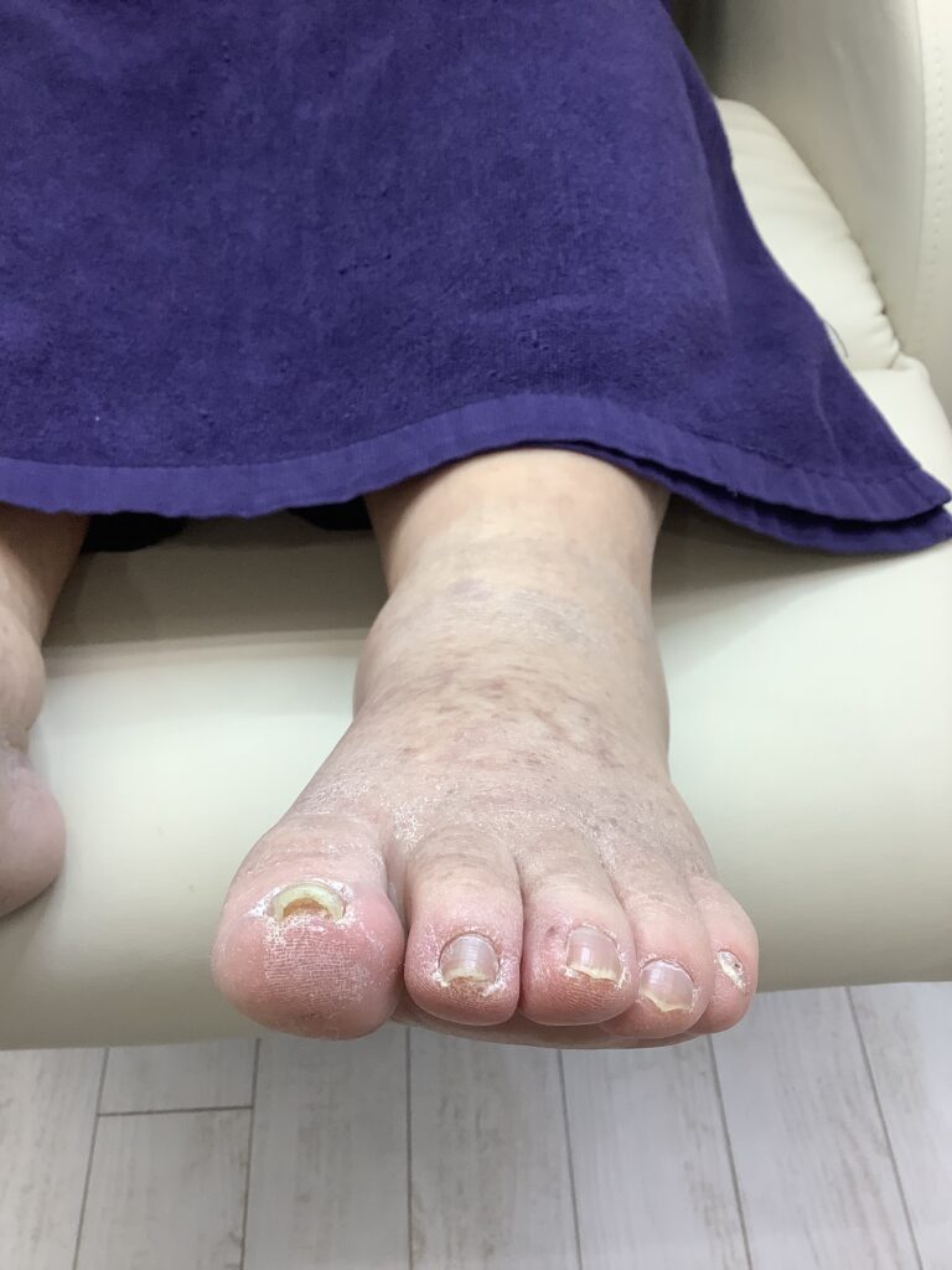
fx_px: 1137
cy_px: 635
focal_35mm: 31
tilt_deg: -47.8
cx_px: 476
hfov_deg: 45.4
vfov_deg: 58.4
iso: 64
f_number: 2.4
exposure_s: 1/100
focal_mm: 3.3
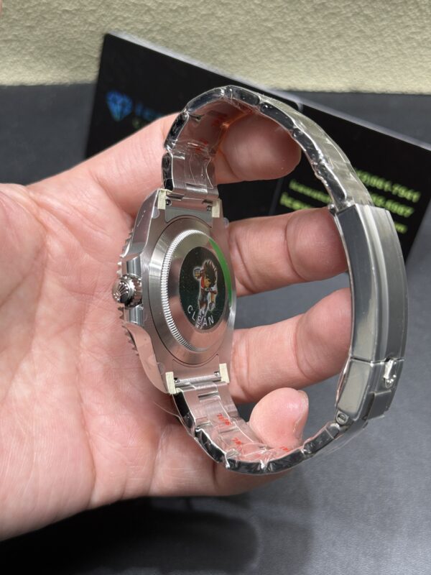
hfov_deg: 30.3
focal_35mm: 48
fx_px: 797
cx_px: 216
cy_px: 288
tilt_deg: -55.0
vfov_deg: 39.7
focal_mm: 6.76
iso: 50
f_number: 1.78
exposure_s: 1/50
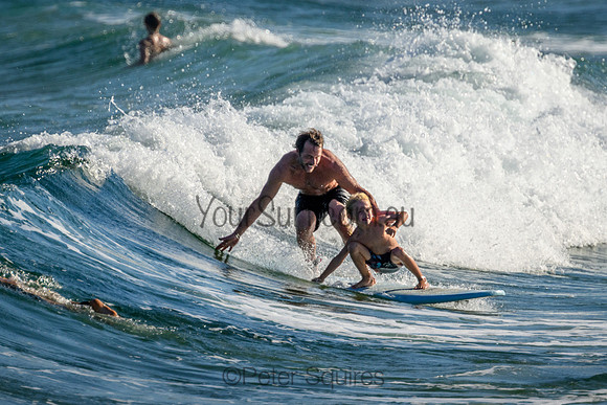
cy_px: 199
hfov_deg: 1.9
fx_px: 18556
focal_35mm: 1100
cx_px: 383
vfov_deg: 1.3
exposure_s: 1/2000
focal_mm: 800
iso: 560
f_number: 11
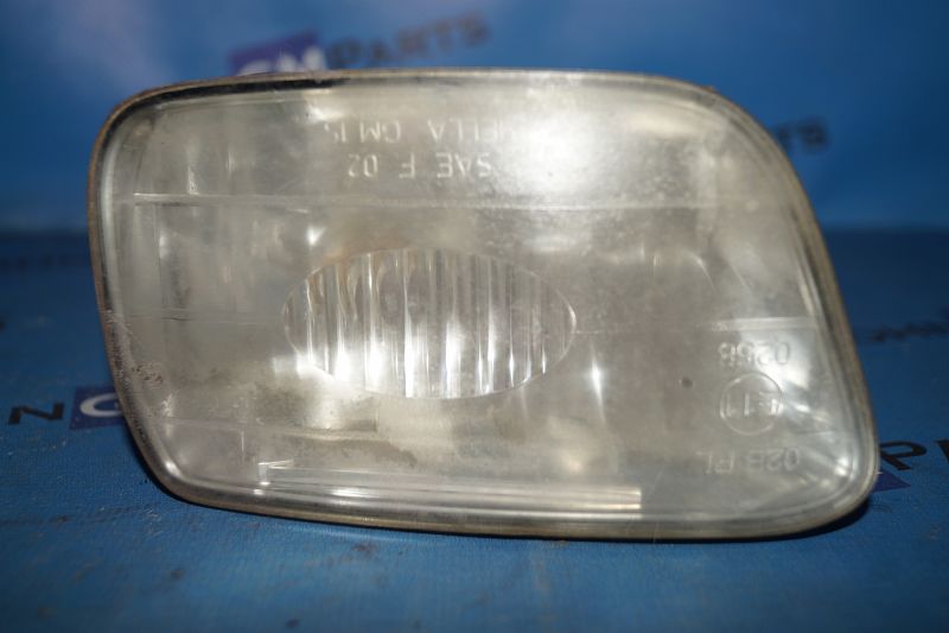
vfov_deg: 31.9
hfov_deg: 46.4
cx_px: 474
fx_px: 1107
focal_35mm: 42
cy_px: 316
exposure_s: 1/100
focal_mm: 28
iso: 125
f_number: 4.5
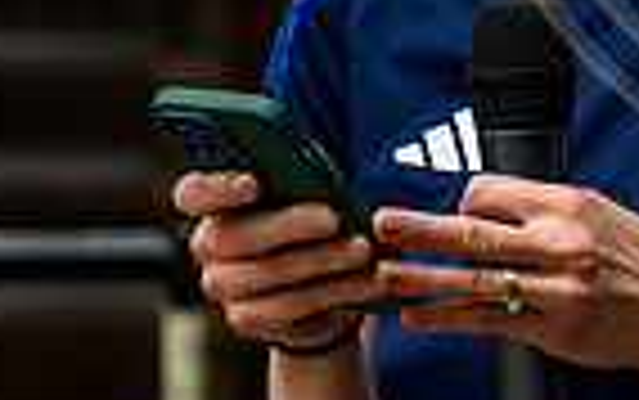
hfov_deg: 5.7
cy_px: -256
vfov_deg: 3.6
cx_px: 856
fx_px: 6396
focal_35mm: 367
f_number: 3.5
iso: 4000
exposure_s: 1/320
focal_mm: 76
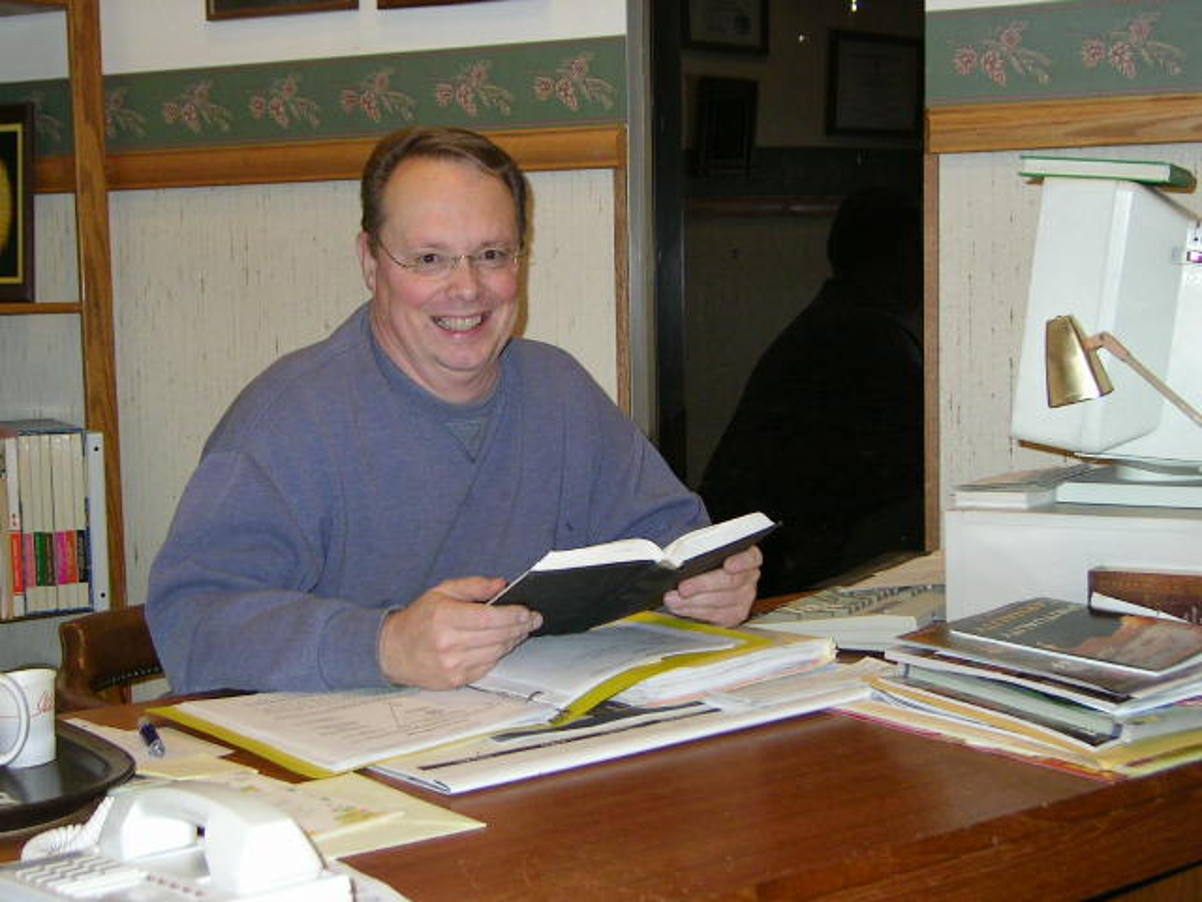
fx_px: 1701
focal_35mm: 49
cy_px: 451
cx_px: 601
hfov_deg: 38.9
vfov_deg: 29.7
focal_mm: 7.7
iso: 100
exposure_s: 1/41.3
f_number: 3.4
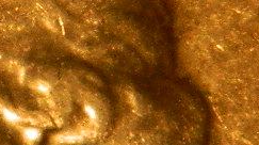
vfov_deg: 1.5
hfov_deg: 2.7
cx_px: -38
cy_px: 135
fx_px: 5584
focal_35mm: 814
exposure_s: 1/320
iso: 400
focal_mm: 31.8
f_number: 5.1
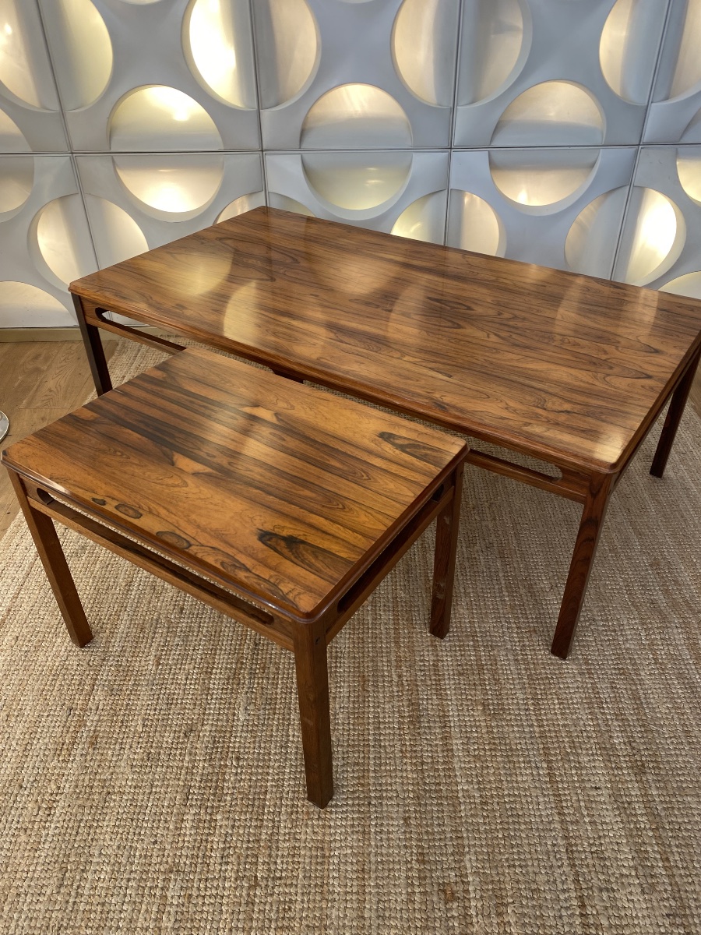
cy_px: 468
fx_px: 702
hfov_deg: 53.1
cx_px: 350
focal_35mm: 26
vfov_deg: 67.3
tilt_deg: -35.8
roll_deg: +0.1
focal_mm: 4.25
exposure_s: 1/100
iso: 32
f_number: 1.8
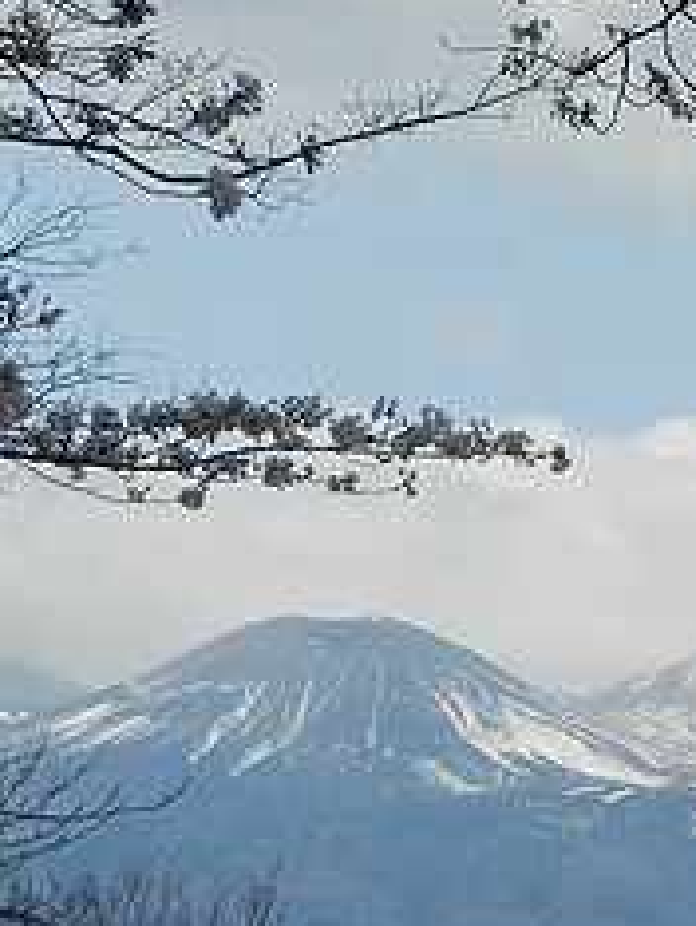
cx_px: 587
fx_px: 9205
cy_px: 388
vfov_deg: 5.8
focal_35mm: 344
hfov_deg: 4.3
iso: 160
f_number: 5
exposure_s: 1/1250
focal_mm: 20.5
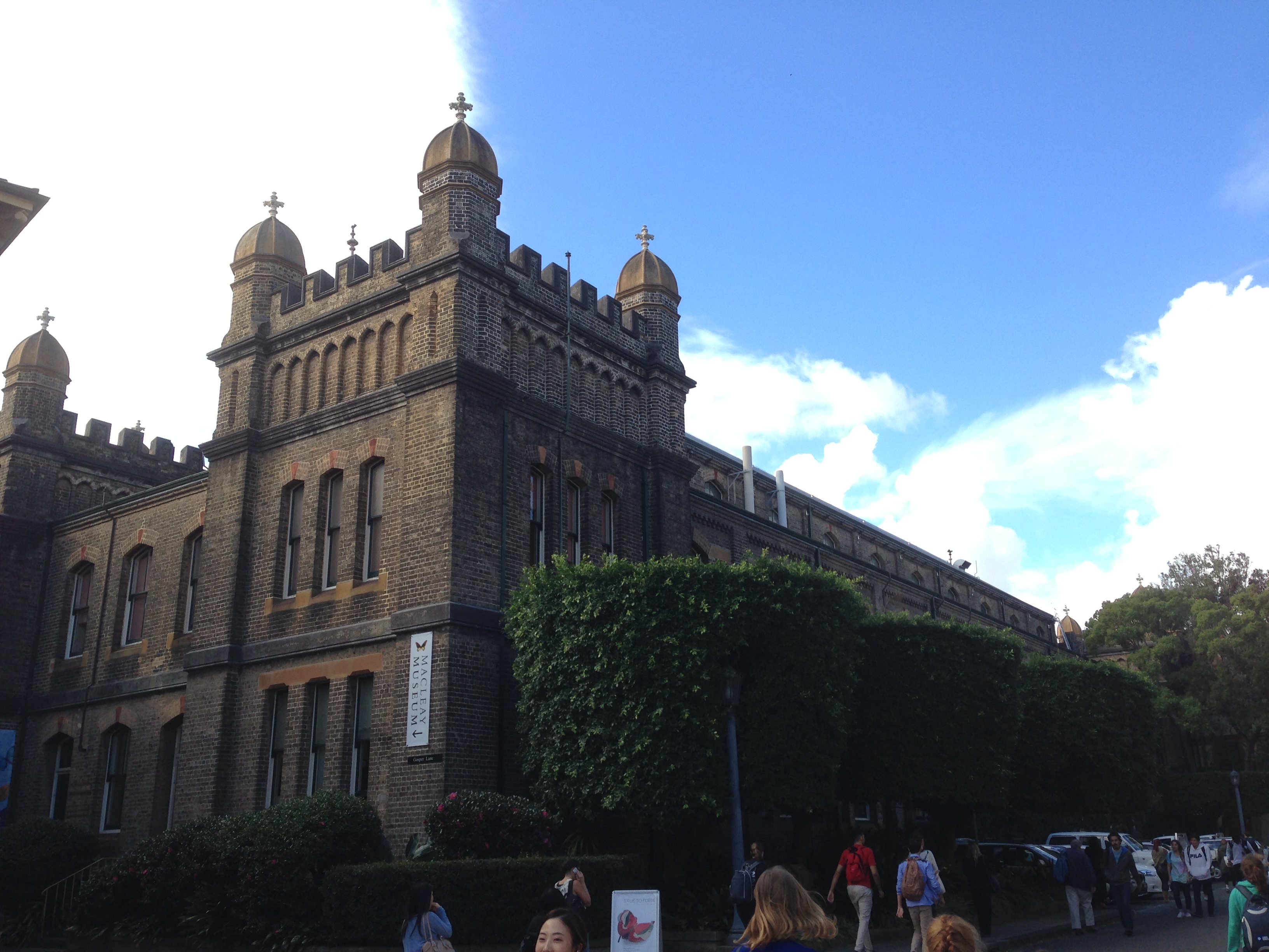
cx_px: 634
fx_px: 1210
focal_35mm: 33
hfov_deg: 55.4
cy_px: 476
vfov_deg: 42.9
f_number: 2.4
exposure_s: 1/526
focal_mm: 4.13
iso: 50
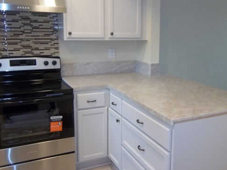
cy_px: 75
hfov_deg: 49.6
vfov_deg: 38.6
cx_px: 142
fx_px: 243
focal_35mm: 37
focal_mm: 5.05
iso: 160
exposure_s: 1/30
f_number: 3.5
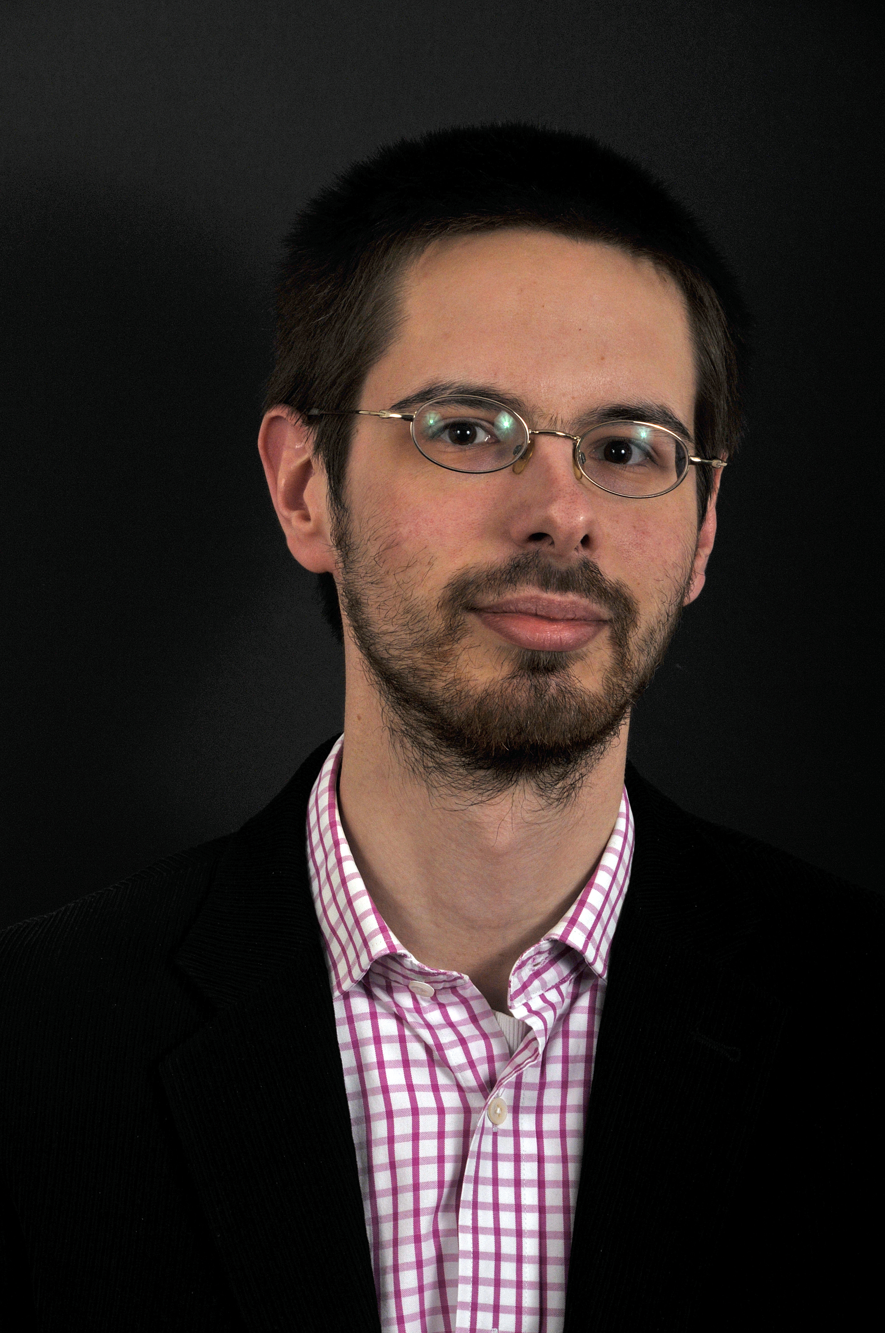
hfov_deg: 6.8
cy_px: 666
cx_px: 442
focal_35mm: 202
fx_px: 7486
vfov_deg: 10.2
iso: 250
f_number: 11
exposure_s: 1/250
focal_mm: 135
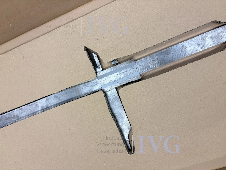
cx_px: 113
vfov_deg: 53.1
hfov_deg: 67.3
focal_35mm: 26
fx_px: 170
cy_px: 85
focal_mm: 5.96
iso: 80
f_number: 1.6
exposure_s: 1/100
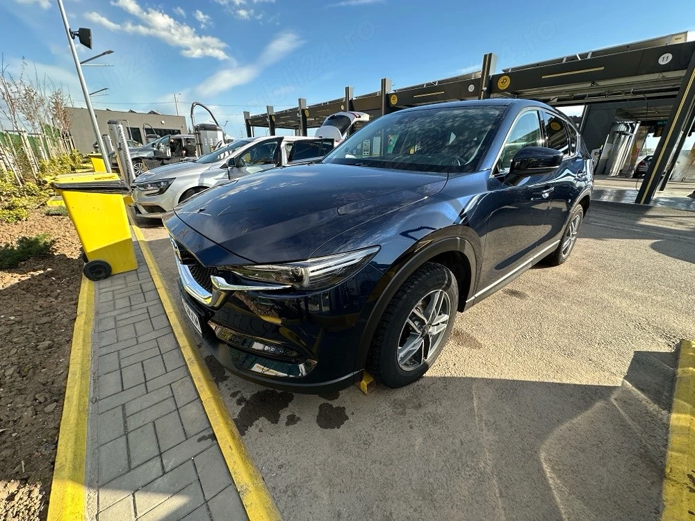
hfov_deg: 102.1
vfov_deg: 85.7
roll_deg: -0.4
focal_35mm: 14
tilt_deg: -21.2
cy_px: 260
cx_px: 348
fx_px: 281
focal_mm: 2.22
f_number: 2.2
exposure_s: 1/331
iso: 40
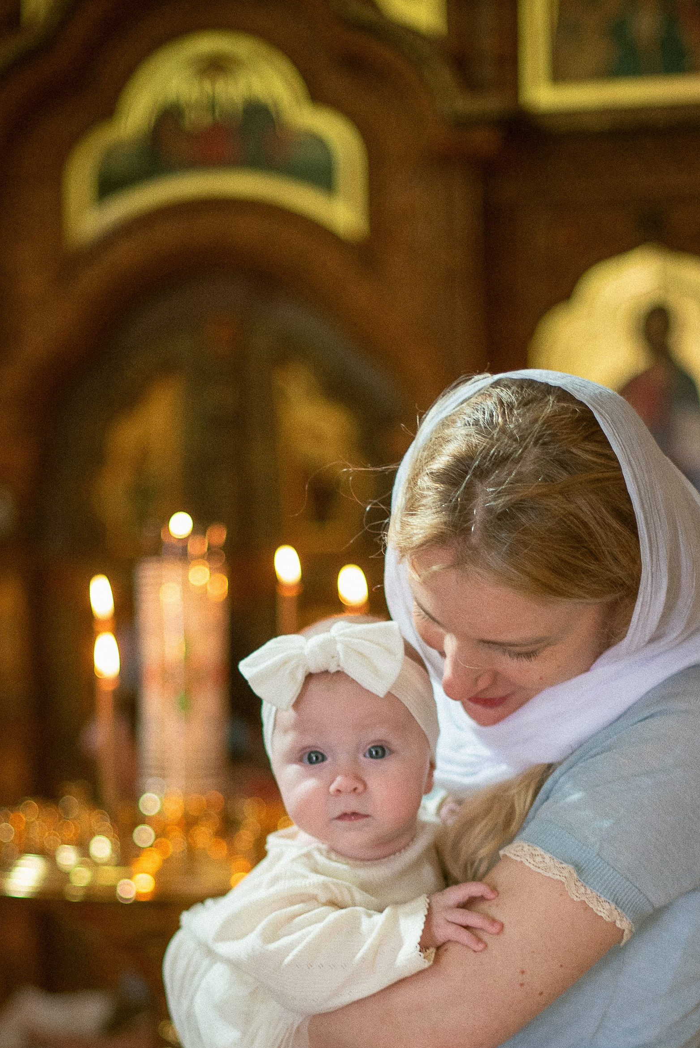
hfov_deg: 16.7
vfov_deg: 24.5
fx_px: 2389
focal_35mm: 82
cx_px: 322
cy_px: 787
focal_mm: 50
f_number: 1.4
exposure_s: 1/320
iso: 640
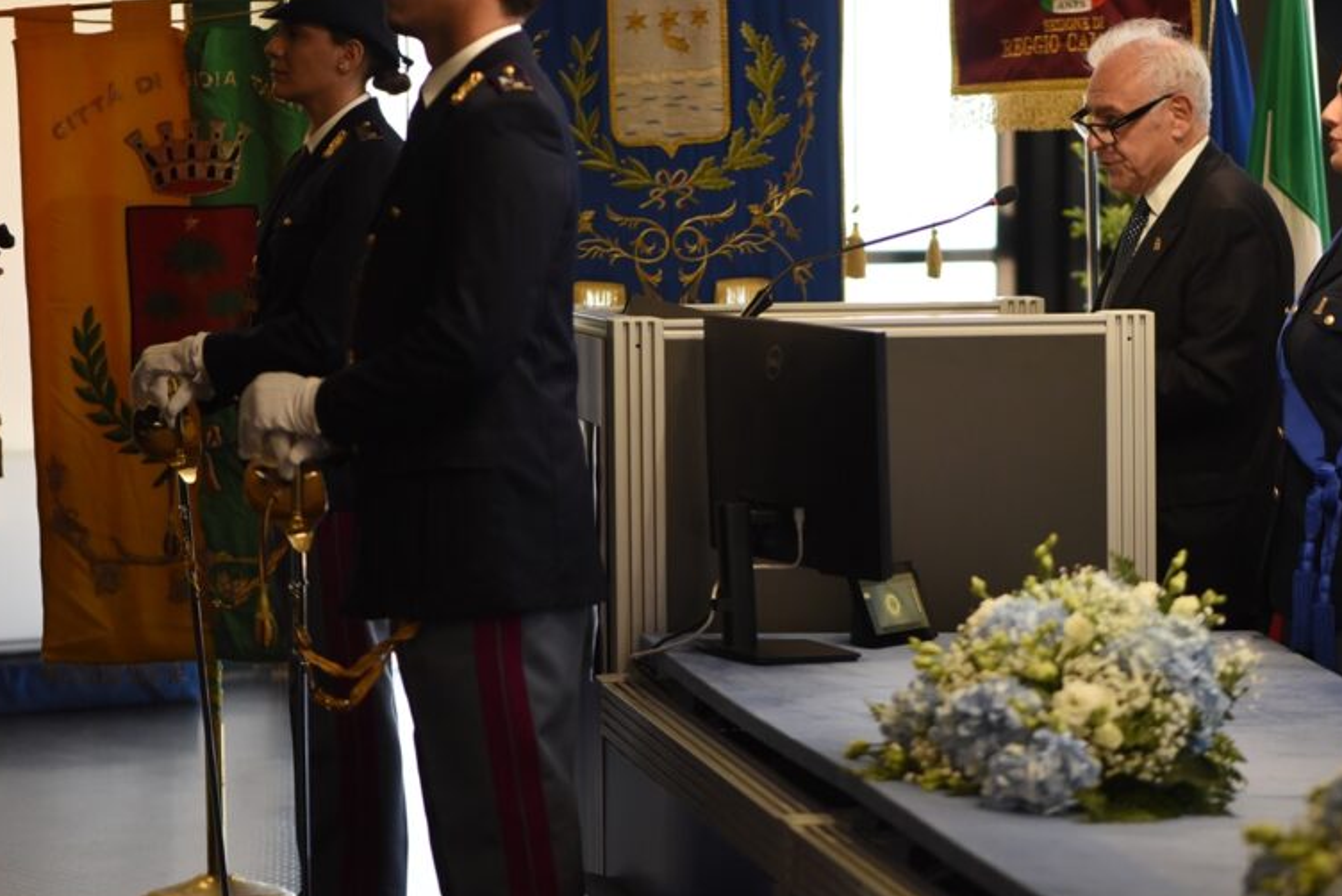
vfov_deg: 9.6
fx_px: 5332
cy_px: 409
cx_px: 892
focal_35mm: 143
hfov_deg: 14.3
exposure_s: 1/800
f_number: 2.8
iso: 2500
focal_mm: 105
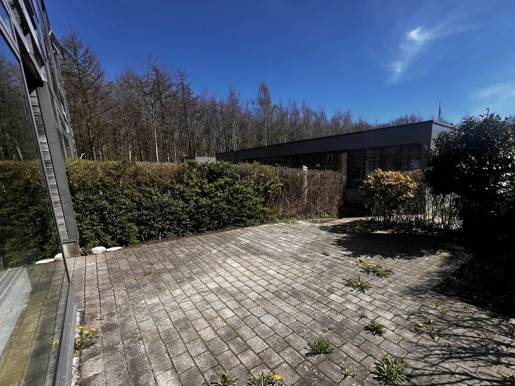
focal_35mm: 15
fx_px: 223
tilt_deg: -11.7
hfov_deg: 97.5
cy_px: 222
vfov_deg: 81.2
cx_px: 294
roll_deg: +1.1
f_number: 1.8
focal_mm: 1.57
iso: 32
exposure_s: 1/943
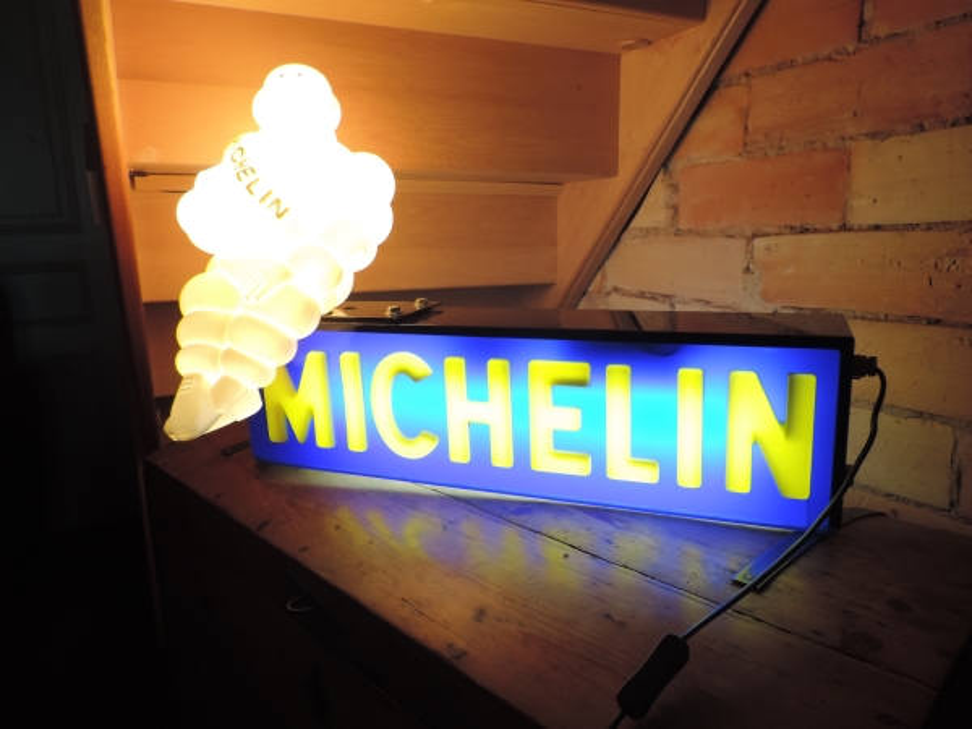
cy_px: 364
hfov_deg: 71.6
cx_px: 486
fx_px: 674
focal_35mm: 24
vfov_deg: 56.8
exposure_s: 1/30
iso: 220
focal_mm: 4.3
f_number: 3
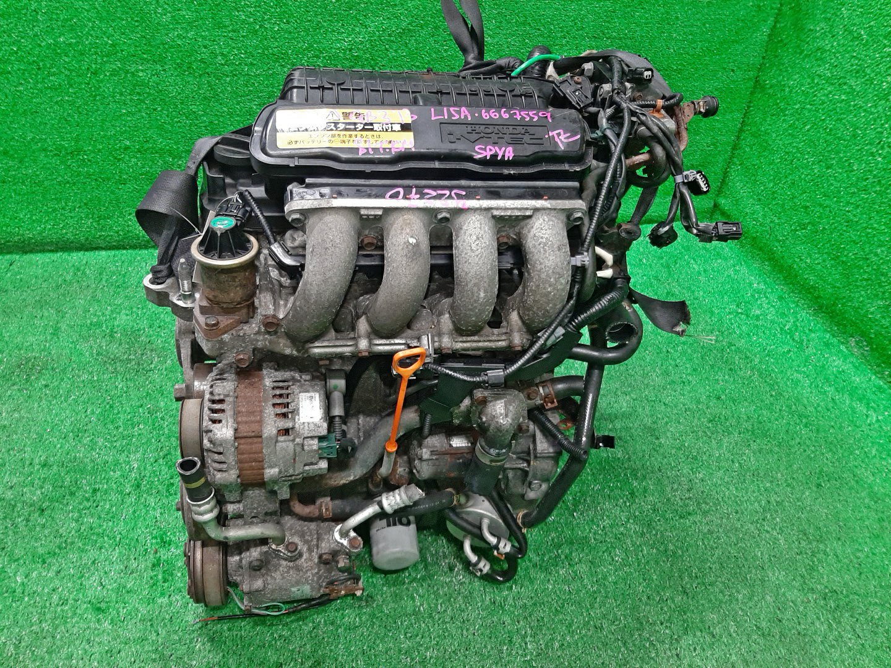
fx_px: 669
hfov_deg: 67.3
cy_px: 334
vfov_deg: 53.1
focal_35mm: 26
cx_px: 446
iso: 200
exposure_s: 1/50
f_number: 1.7
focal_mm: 3.93
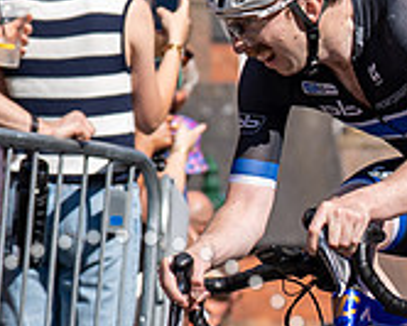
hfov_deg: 6.5
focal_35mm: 298
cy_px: 219
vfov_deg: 5.2
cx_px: 303
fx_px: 3592
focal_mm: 70
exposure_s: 1/1000
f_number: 3.5
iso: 100
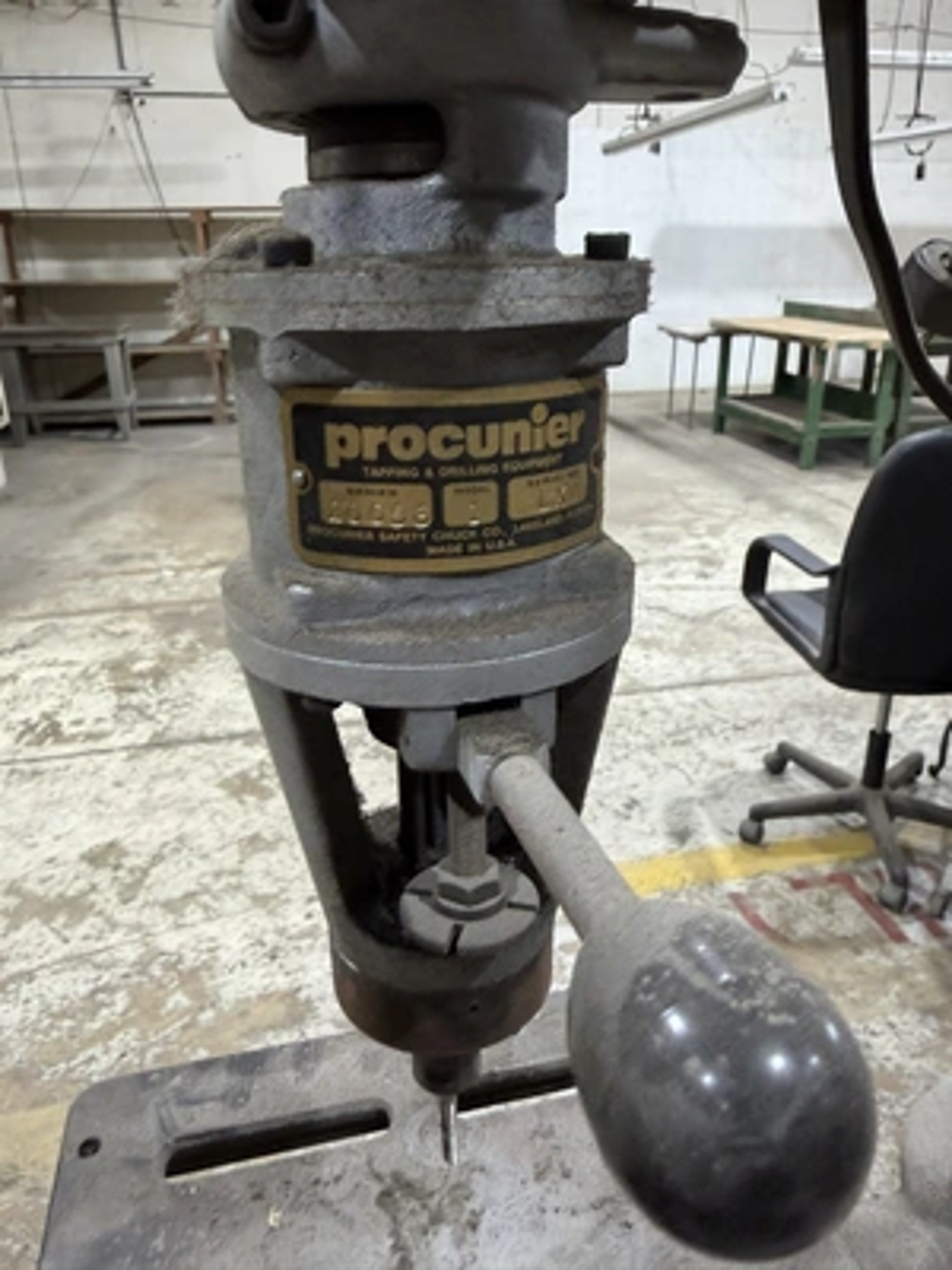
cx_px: 476
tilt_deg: -18.9
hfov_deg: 56.8
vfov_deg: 71.6
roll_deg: +0.7
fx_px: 880
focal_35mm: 24
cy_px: 635
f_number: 2.2
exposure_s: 1/60
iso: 200
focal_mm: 2.22
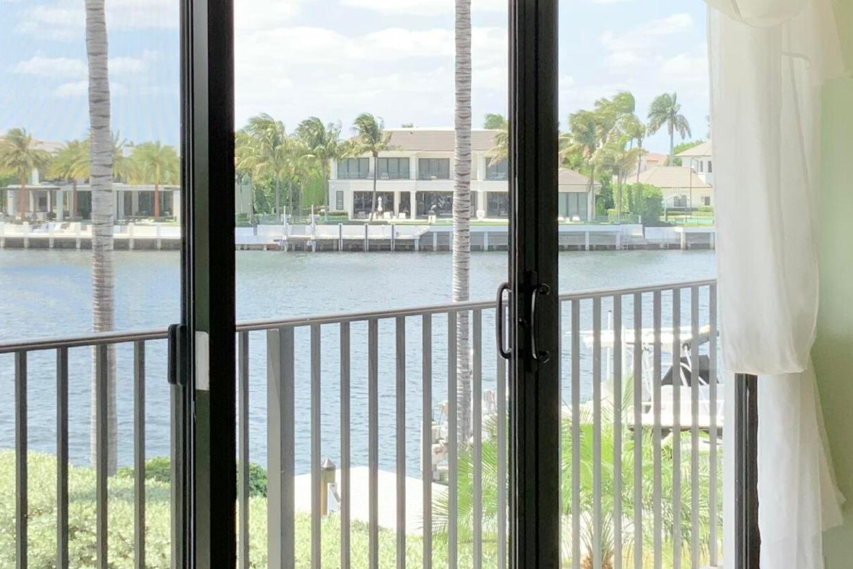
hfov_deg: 28.4
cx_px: 405
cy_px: 223
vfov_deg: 19.2
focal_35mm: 71
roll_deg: +0.6
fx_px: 1683
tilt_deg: -2.1
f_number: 1.8
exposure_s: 1/198
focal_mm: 3
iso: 16
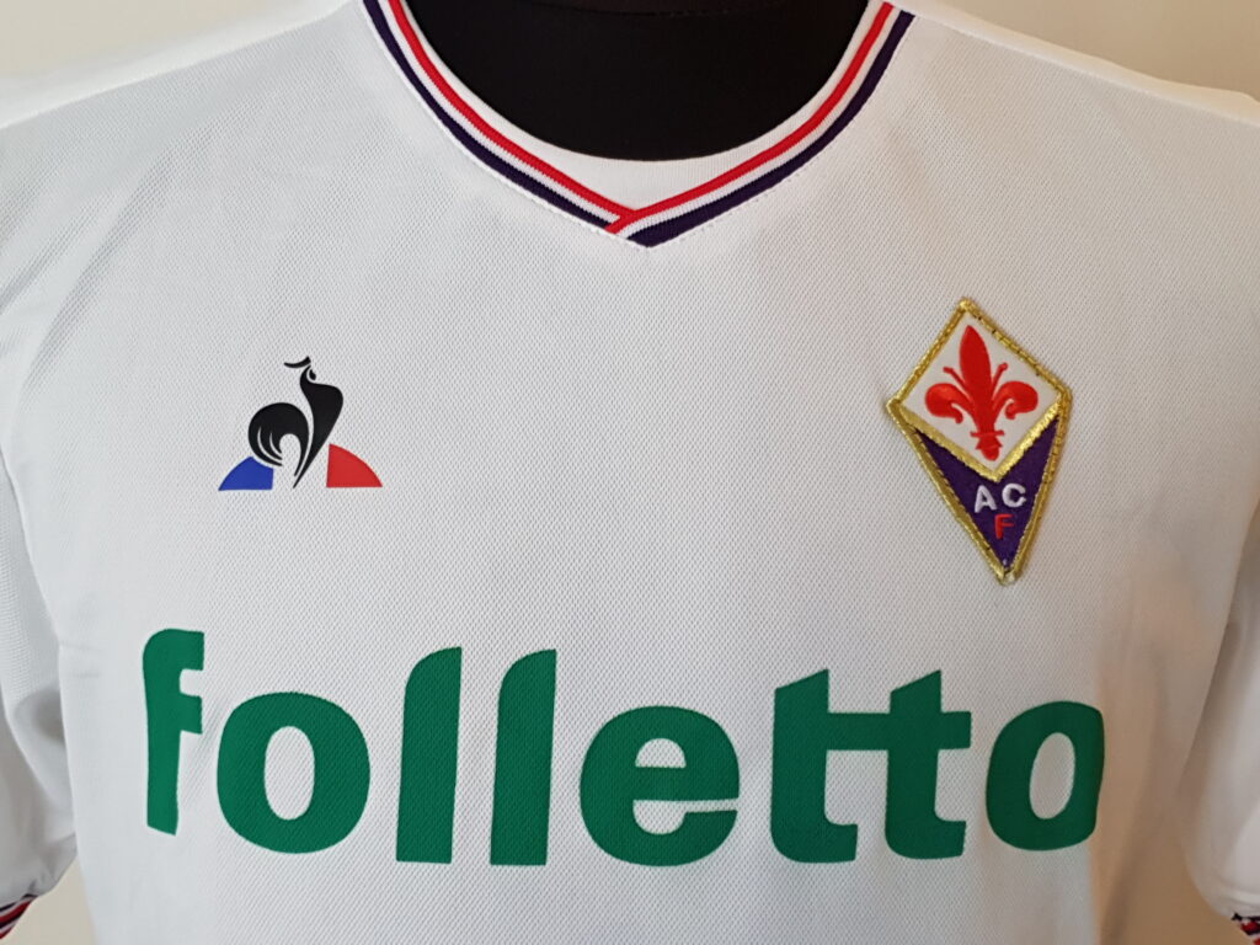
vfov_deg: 53.1
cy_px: 472
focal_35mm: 26
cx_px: 630
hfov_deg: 67.3
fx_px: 946
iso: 100
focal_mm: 4.32
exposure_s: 1/50
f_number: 1.5
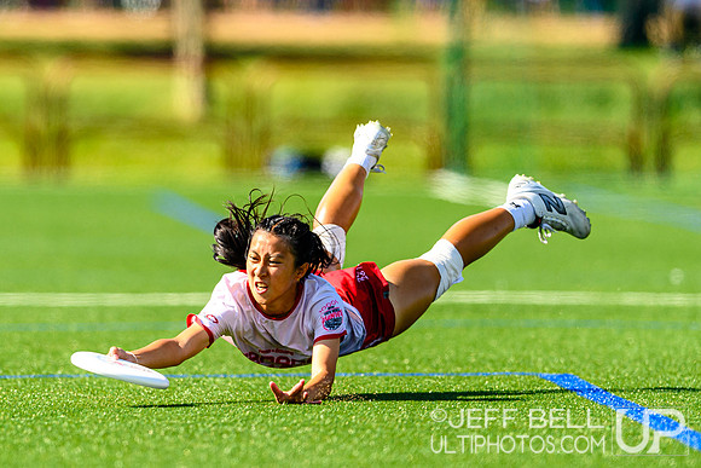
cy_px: 224
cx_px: 248
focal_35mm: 676
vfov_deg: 2.0
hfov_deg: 3.0
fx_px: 13171
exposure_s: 1/1600
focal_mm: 400
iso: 100
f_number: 3.2
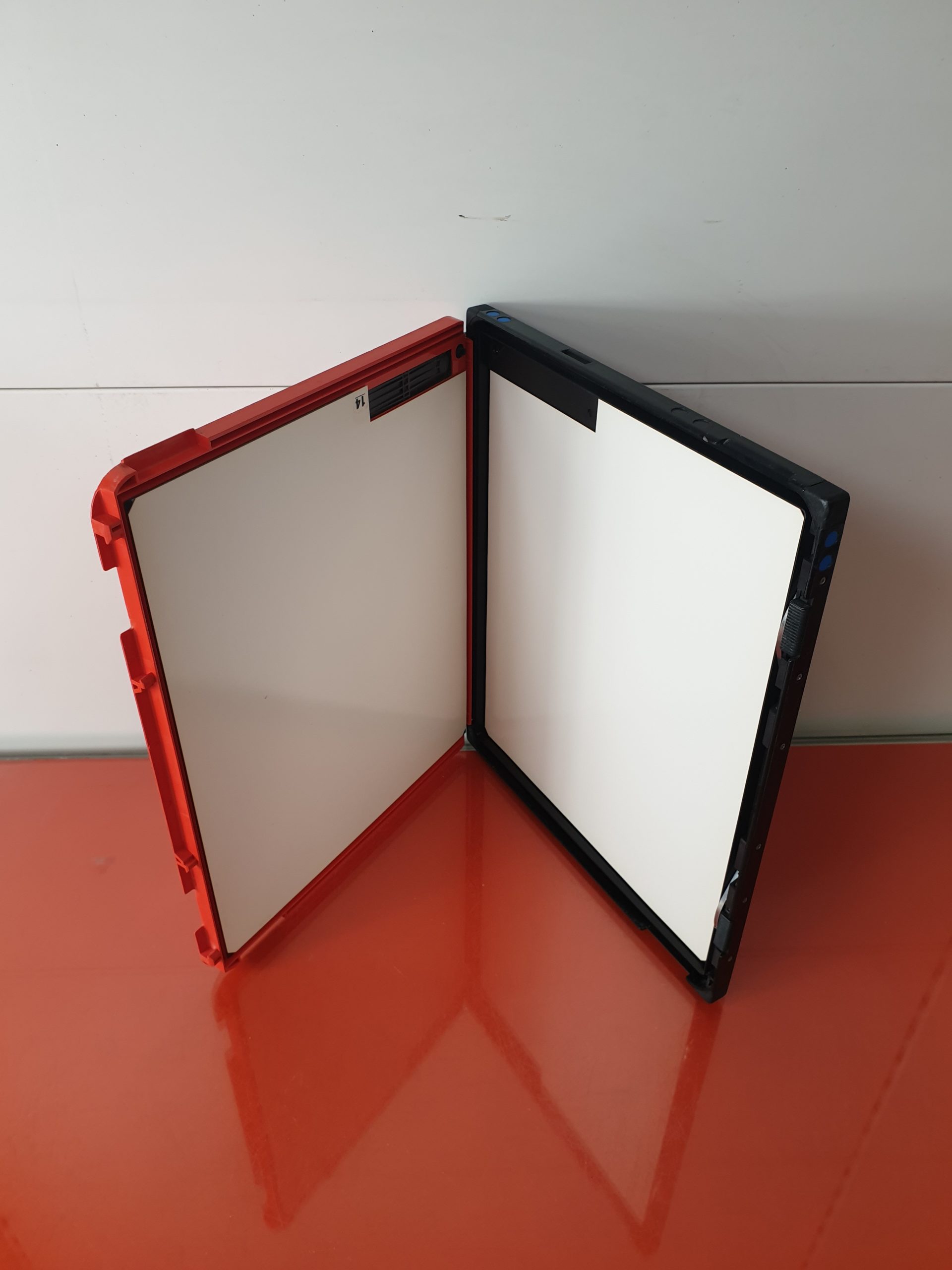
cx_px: 476
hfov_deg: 53.1
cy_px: 635
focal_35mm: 26
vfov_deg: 67.3
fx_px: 953
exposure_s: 1/50
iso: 100
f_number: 2.4
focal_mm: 4.3
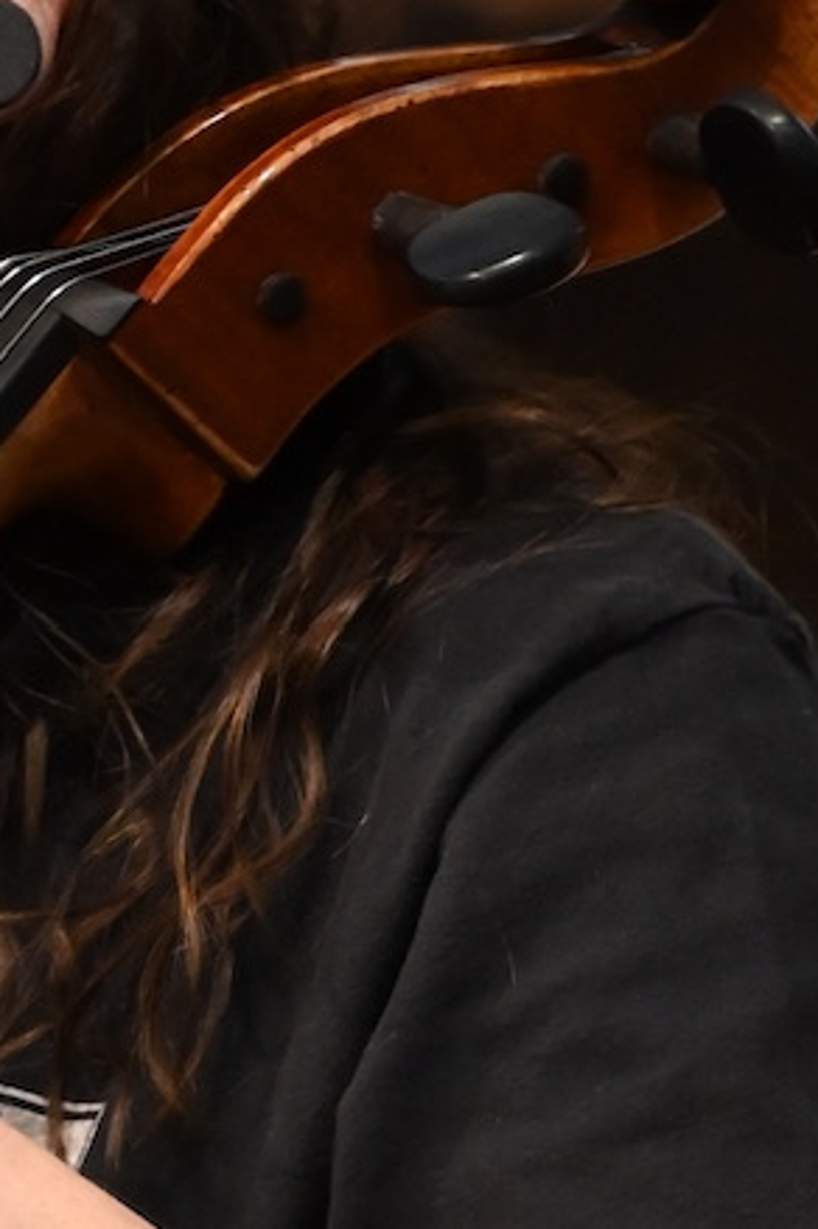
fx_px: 18842
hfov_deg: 2.5
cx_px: -955
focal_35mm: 552
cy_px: 1817
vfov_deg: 3.7
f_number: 2.8
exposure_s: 1/125
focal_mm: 105
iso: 4000
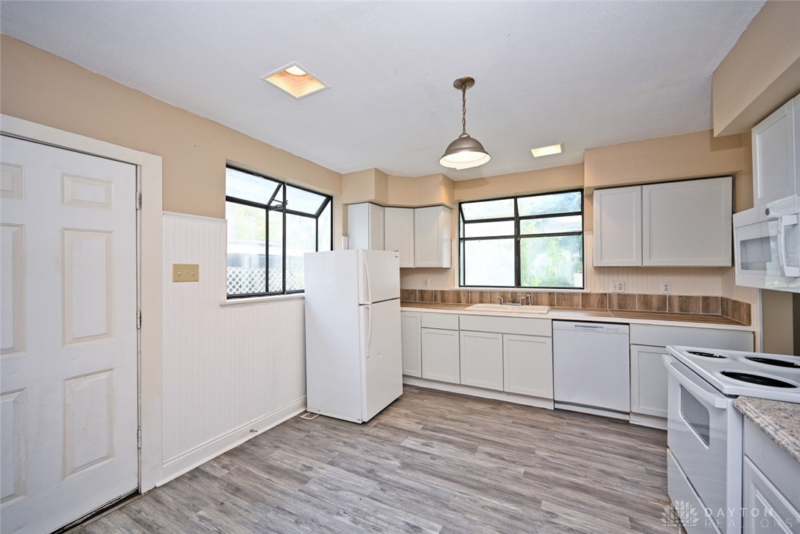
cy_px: 267
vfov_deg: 81.2
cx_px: 400
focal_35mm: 14
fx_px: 311
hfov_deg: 104.3
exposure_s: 1/80
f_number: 4.5
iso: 200
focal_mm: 14
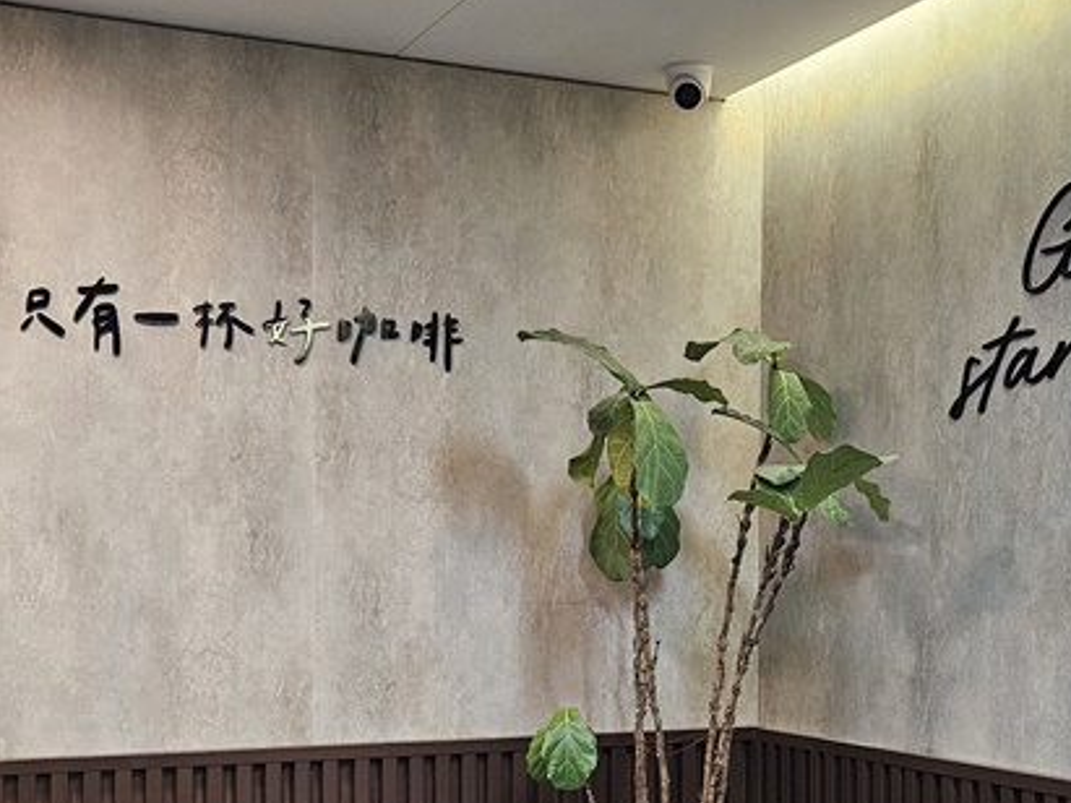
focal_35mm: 56
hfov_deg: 34.3
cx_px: 589
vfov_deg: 25.7
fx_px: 1732
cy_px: 610
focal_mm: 5.4
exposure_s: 1/40
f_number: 1.8
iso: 500
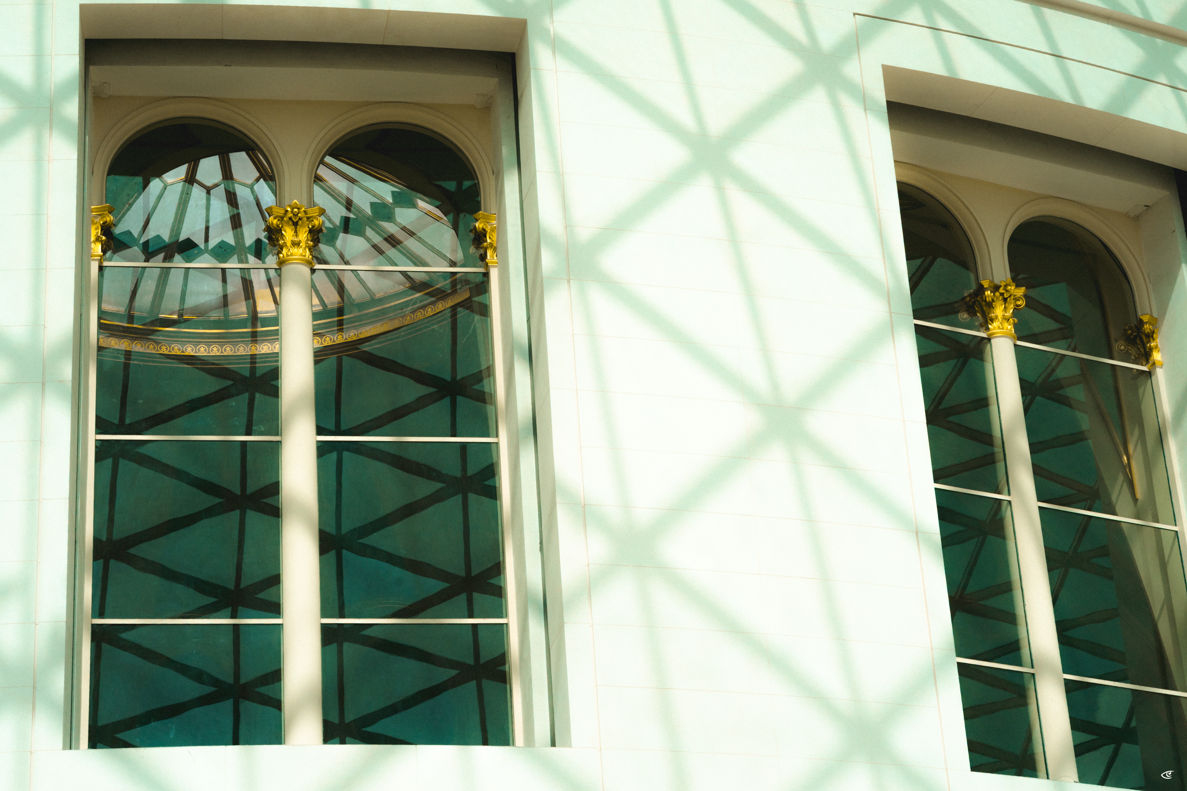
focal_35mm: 90
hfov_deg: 22.6
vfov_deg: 15.2
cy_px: 396
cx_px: 594
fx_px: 2967
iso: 125
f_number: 11
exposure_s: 1/320
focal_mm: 90
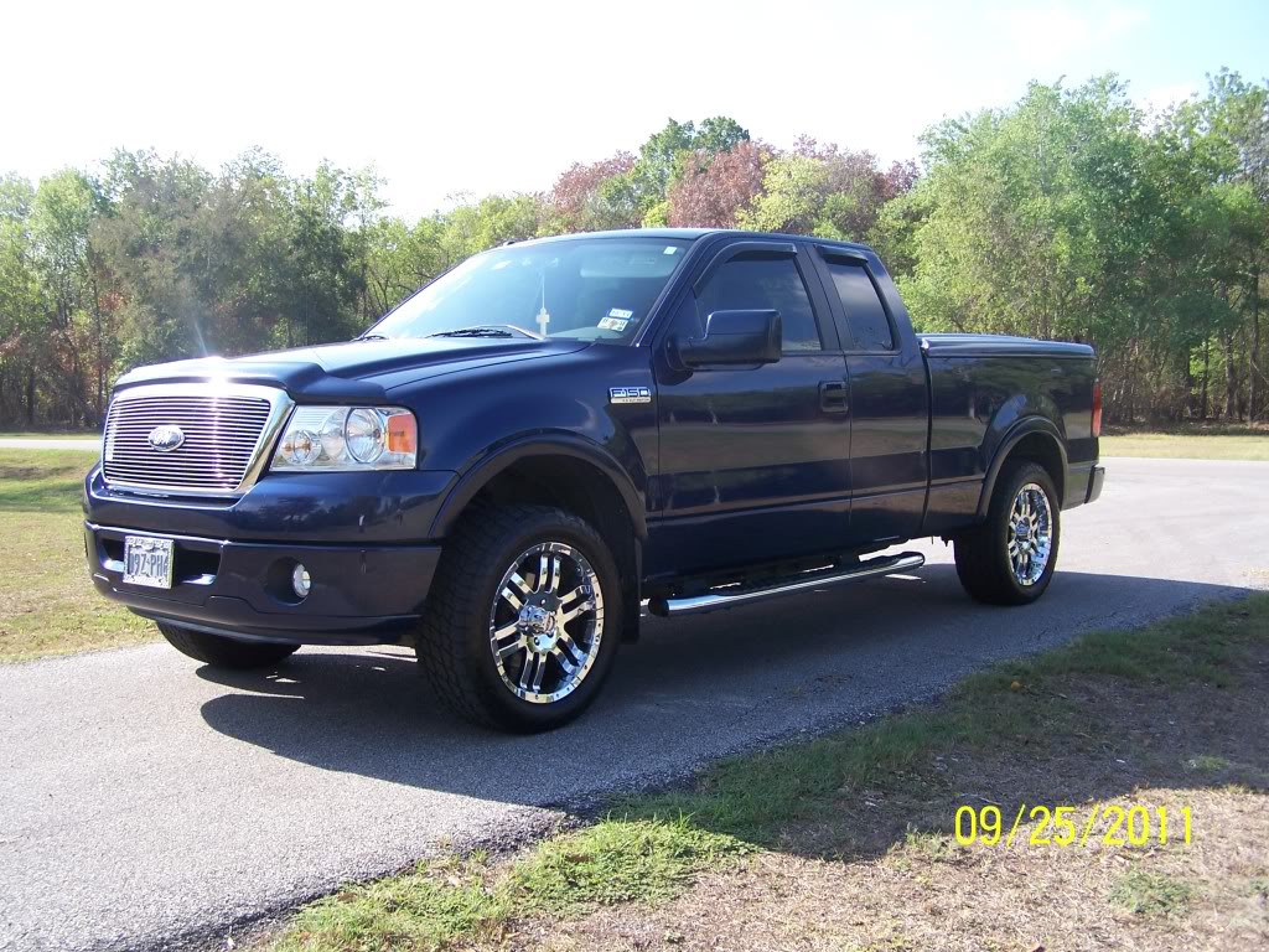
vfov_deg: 37.7
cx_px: 634
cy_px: 476
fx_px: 1393
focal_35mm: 38
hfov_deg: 49.0
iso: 80
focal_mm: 6.3
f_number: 2.8
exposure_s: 1/400
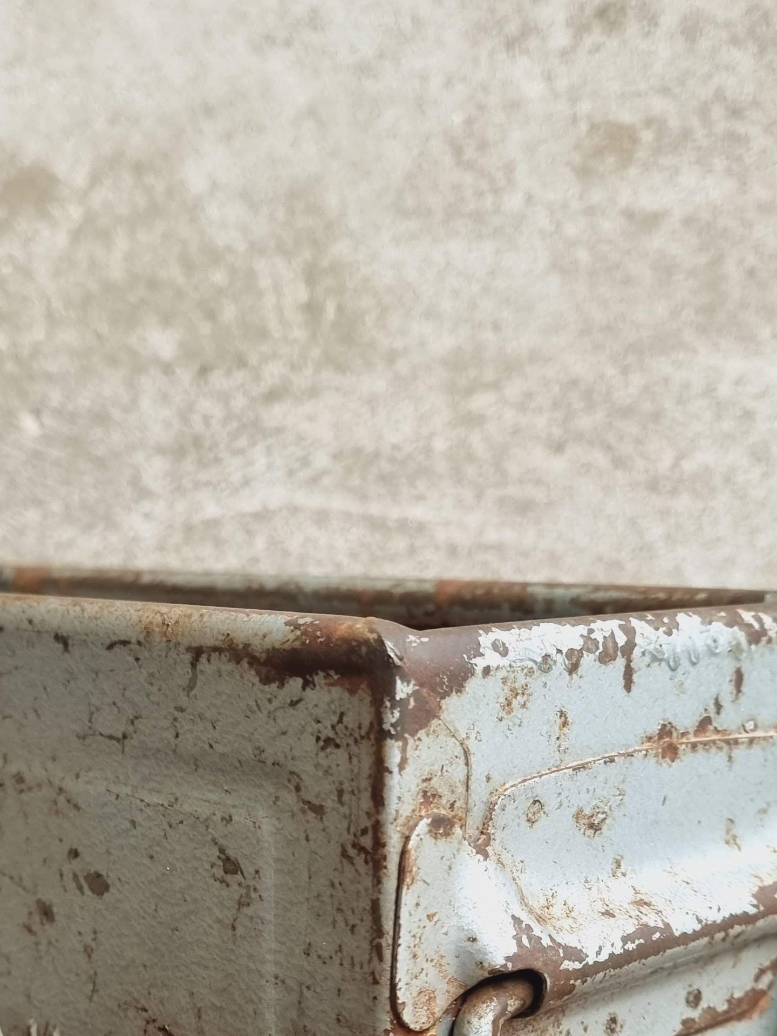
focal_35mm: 50
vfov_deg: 36.4
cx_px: 276
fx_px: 1496
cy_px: 885
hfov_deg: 29.0
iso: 200
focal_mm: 6.7
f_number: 1.8
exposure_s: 1/50
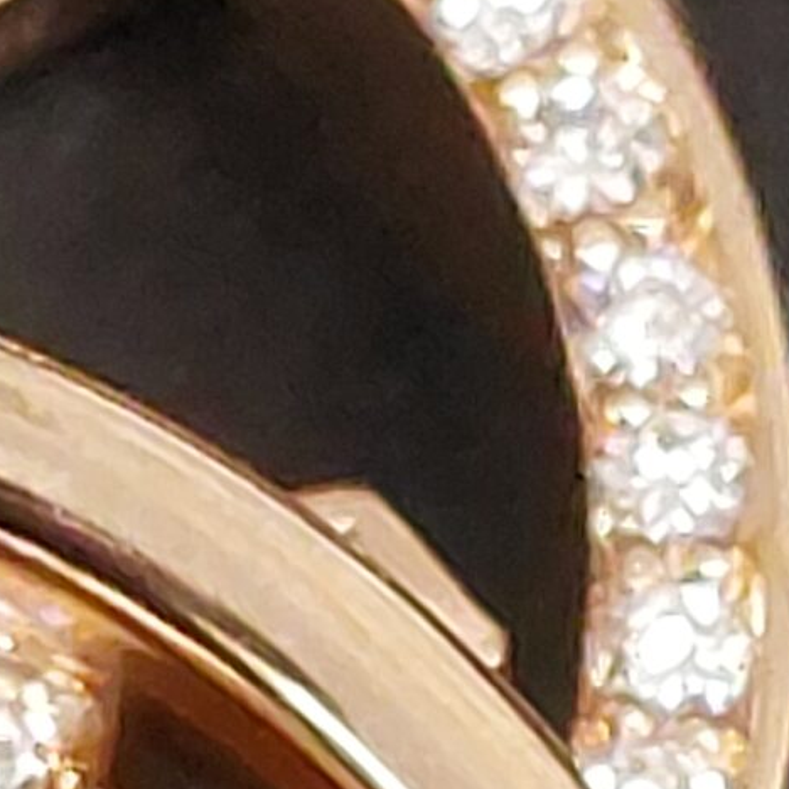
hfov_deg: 14.3
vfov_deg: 13.8
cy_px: 1064
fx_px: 3120
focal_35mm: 121
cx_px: 140
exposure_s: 1/50
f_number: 1.8
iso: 200
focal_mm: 5.23
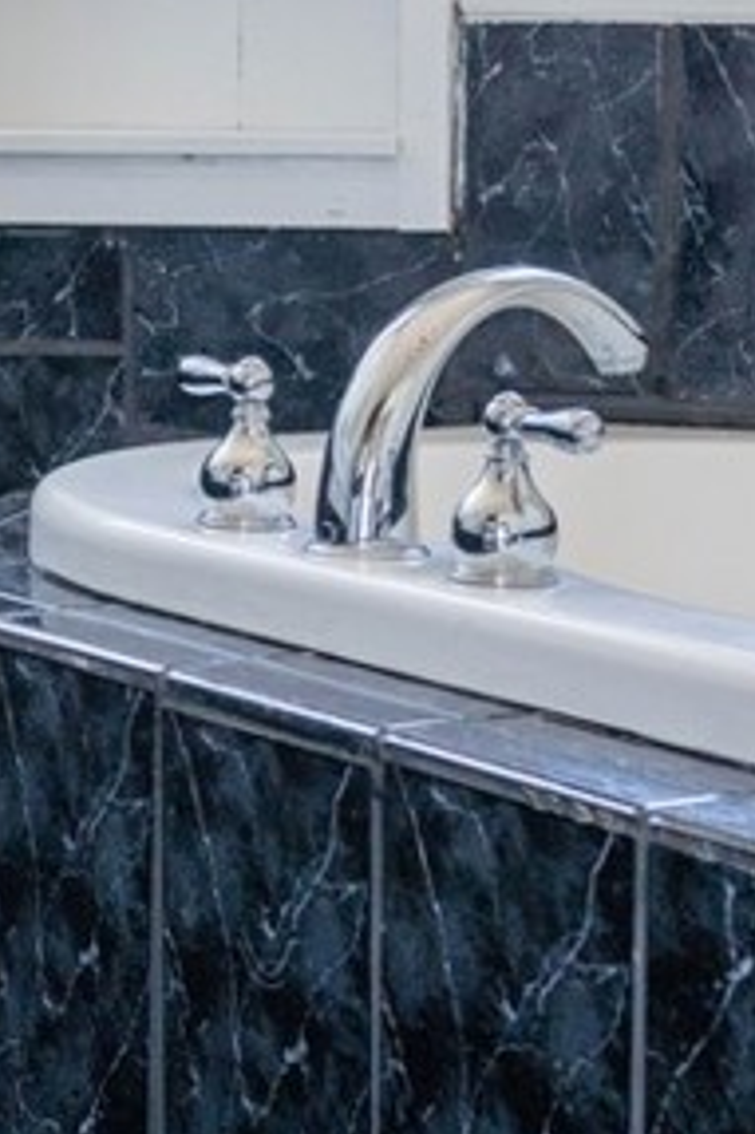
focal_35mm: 125
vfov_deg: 16.2
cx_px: -427
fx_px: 3937
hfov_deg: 10.5
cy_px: 105
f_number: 4.5
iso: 1000
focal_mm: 35
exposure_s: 1/100
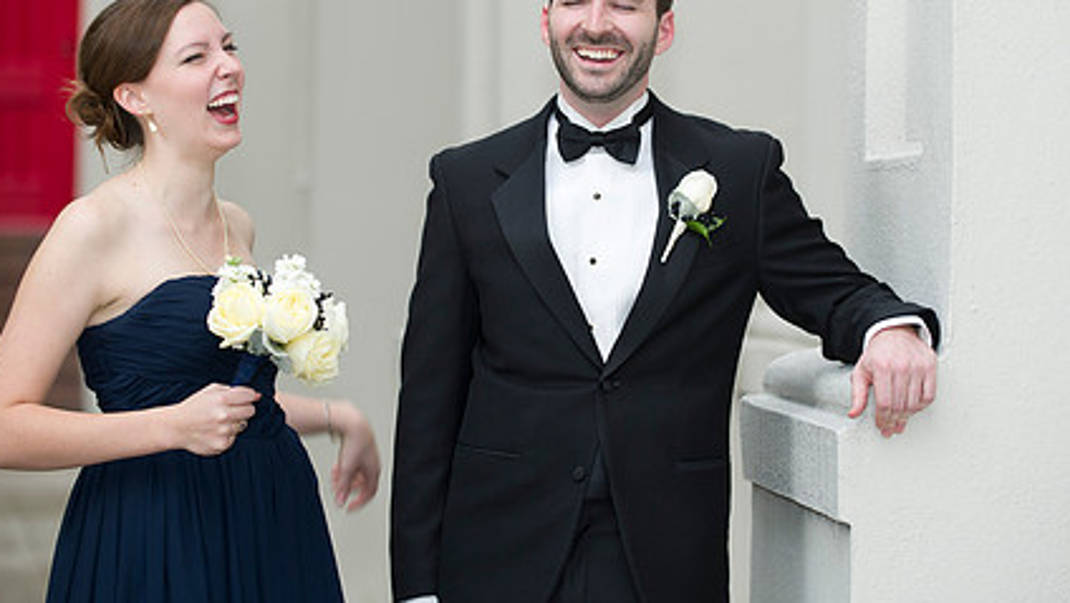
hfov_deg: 13.0
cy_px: 184
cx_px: 575
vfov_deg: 7.3
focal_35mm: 166
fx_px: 4712
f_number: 2.8
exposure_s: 1/125
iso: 400
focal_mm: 116
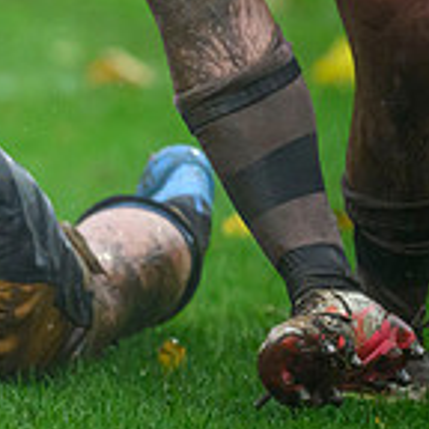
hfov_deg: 1.0
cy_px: 32
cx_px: -497
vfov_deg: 1.0
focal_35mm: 1842
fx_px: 25827
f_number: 3.2
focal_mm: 400
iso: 3200
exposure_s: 1/2000
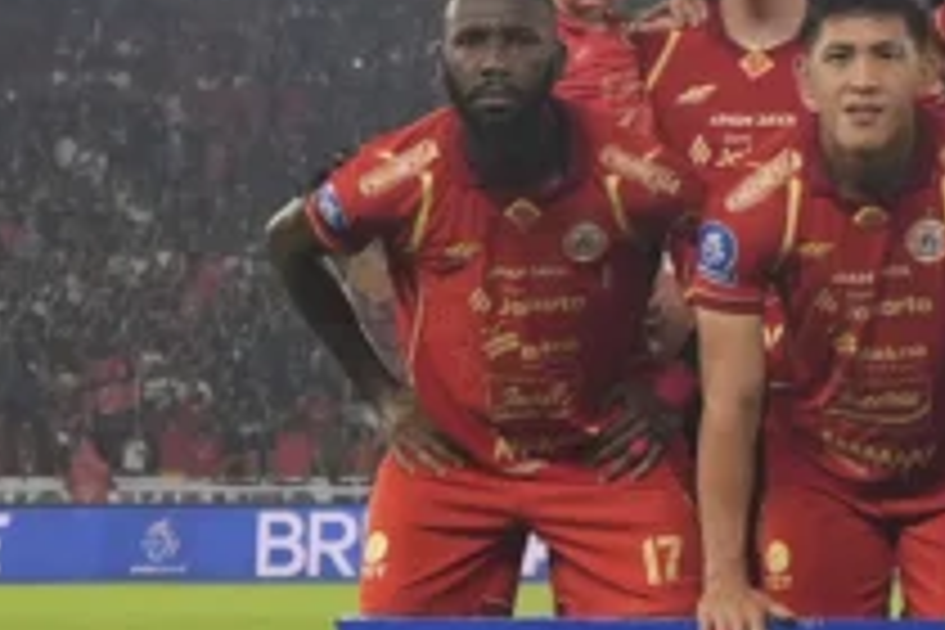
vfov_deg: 9.6
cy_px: 425
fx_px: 3753
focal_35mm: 143
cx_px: 1359
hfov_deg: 13.6
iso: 500
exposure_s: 1/400
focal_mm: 35
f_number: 3.5
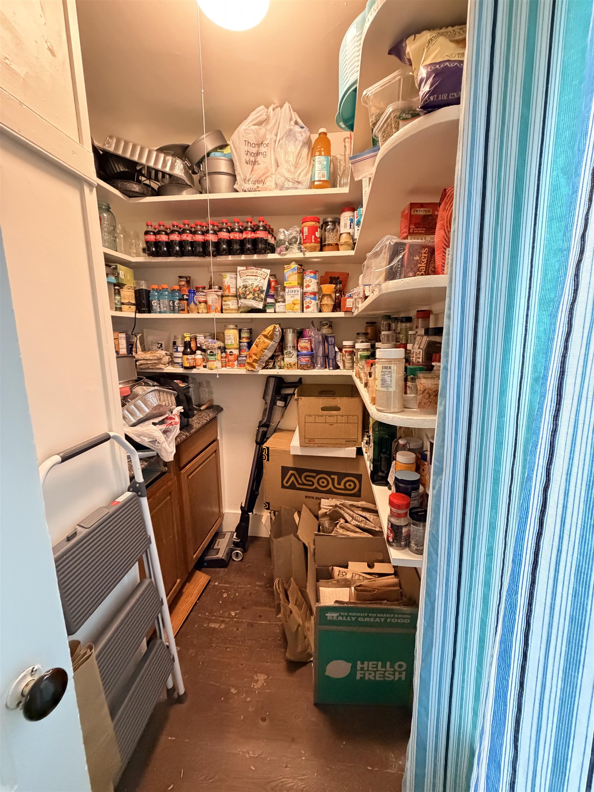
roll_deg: -0.3
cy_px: 396
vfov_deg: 102.1
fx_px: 320
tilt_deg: -11.1
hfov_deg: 85.7
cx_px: 297
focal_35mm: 14
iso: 1000
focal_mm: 2.22
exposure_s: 1/60
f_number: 2.2
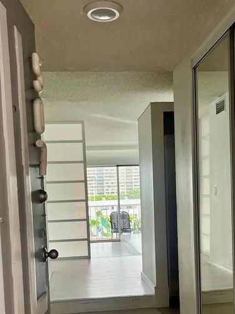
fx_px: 398
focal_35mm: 44
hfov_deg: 32.9
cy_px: 221
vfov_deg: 42.1
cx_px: 120
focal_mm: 5.1
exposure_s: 1/121
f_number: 1.6
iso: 64
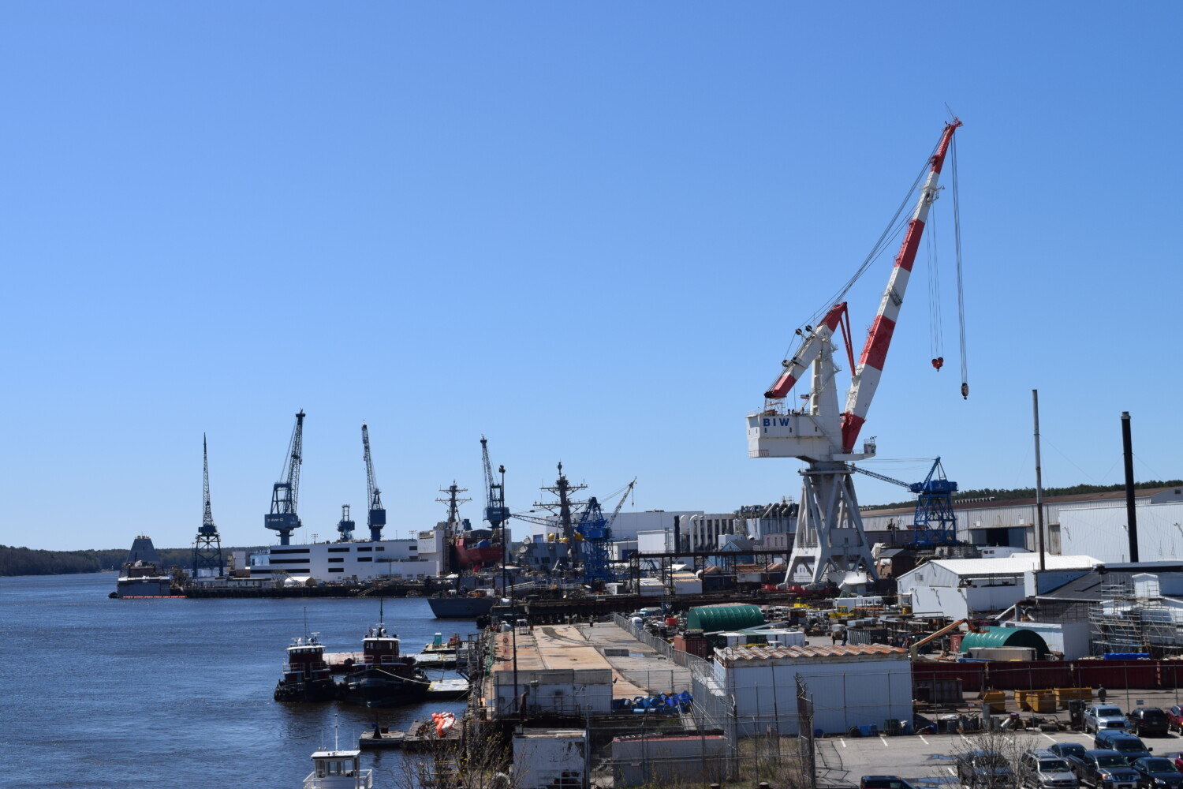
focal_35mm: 51
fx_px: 1676
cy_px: 394
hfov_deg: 38.9
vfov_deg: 26.5
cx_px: 592
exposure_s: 1/500
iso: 200
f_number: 11
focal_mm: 34
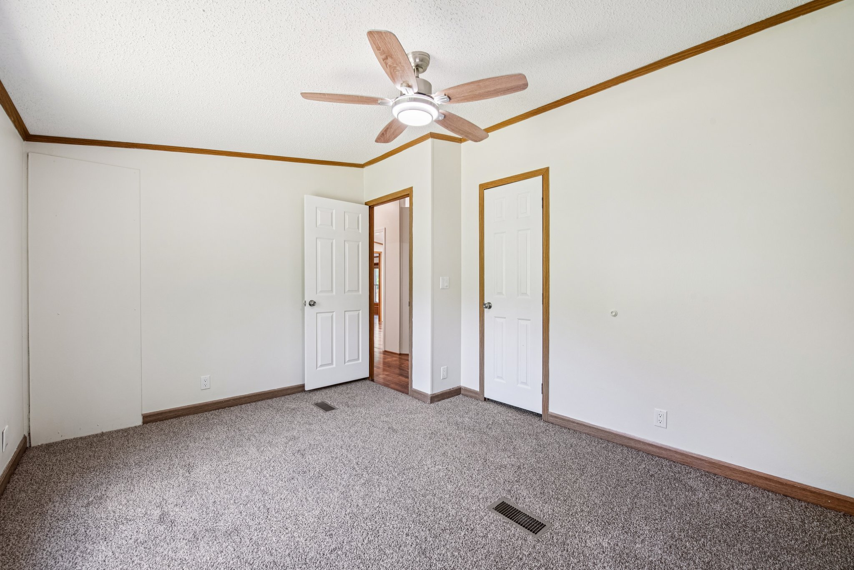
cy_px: 285
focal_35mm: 14
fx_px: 332
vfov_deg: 81.3
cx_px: 427
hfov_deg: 104.2
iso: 200
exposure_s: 1/13
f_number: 9
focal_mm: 14
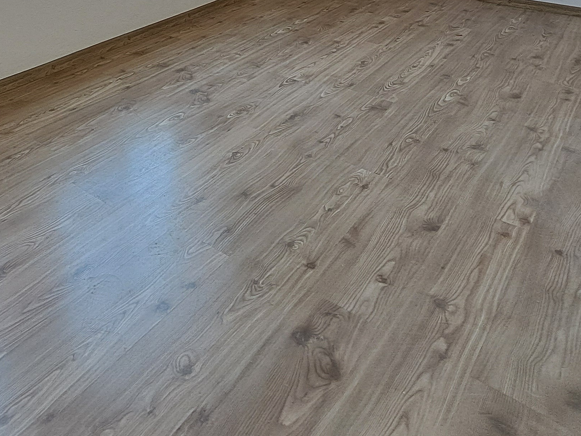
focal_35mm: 32
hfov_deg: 55.1
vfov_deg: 38.3
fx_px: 537
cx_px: 173
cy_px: -18
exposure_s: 1/214
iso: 50
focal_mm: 1.74
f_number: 2.2
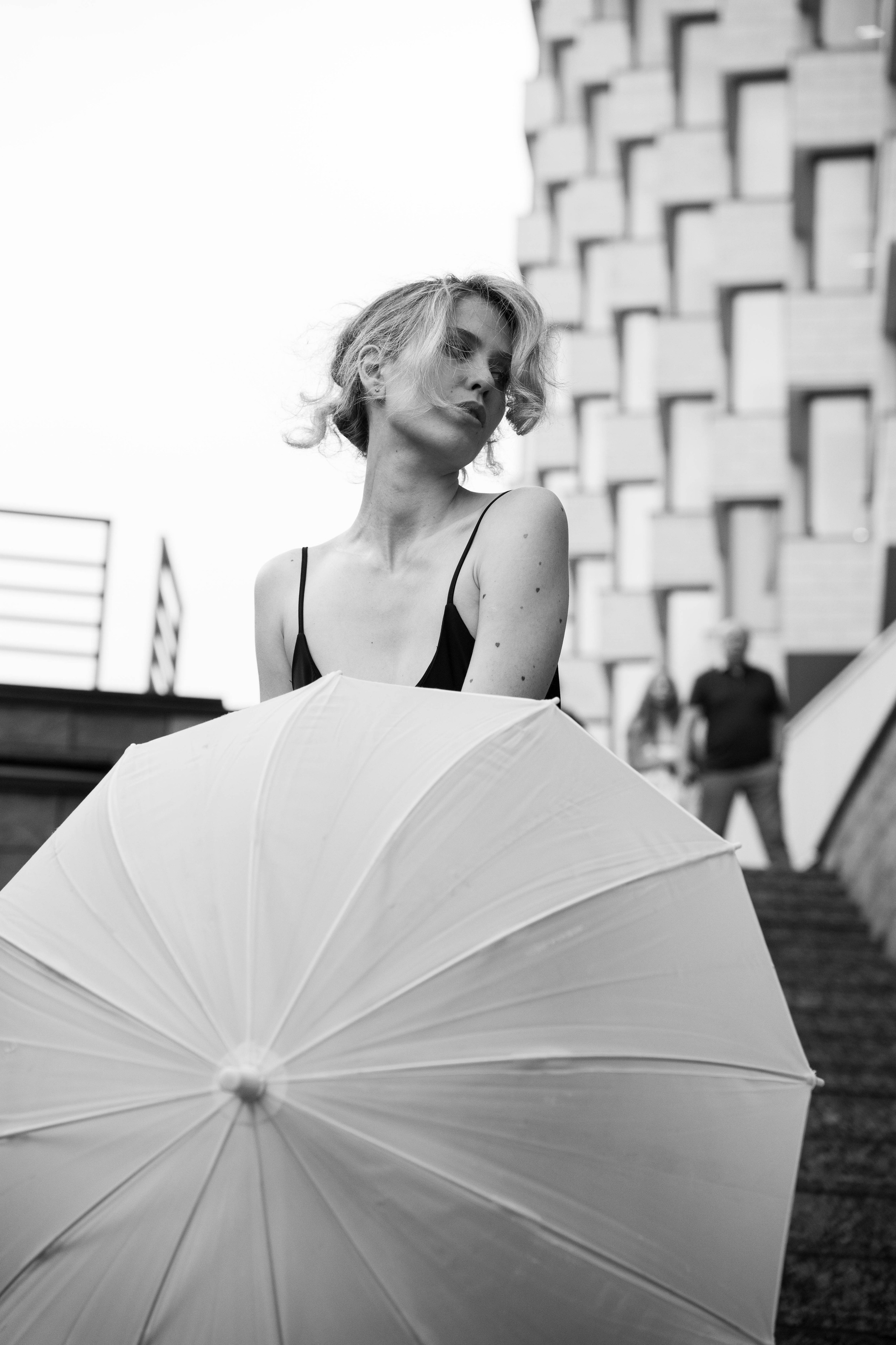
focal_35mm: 70
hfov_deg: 19.5
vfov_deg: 28.8
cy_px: 672
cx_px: 448
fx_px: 2613
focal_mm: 70
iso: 1600
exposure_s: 1/640
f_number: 4
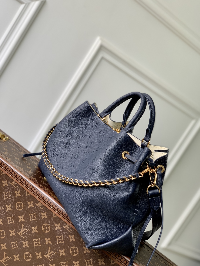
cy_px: 135
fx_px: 408
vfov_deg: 36.2
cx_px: 100
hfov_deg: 27.5
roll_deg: -32.9
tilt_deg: -6.4
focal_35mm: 53
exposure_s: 1/122
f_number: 2.4
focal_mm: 6
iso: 20
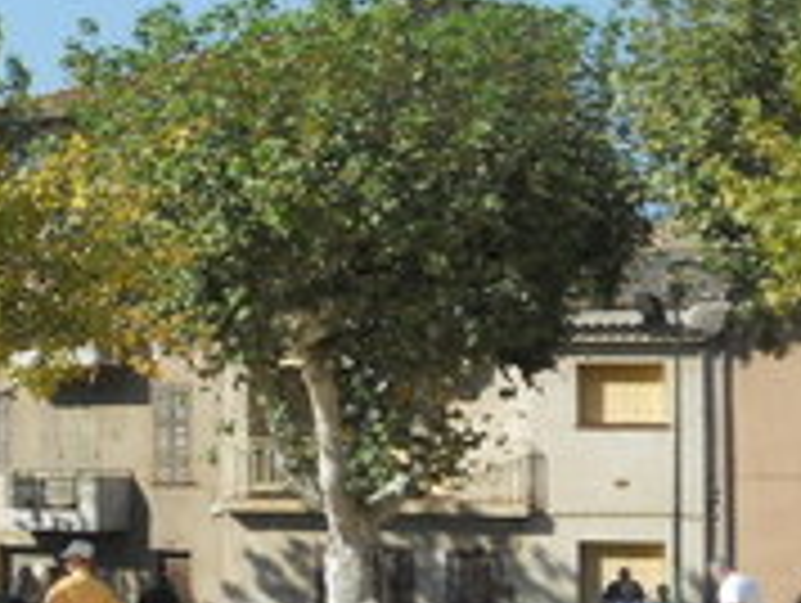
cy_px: 308
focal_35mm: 131
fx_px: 3035
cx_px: -218
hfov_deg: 14.4
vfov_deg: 11.3
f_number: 3.9
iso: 80
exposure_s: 1/640
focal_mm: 6.9
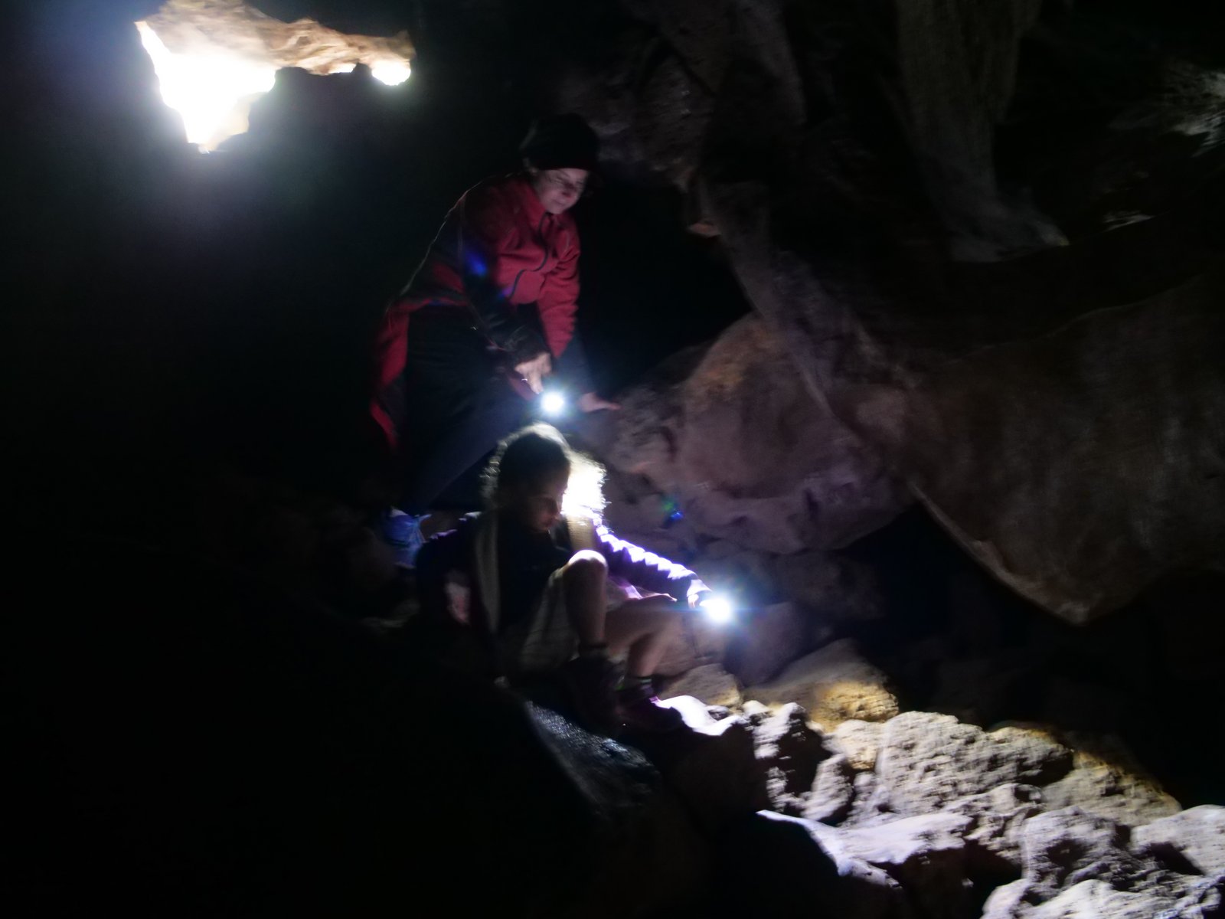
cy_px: 460
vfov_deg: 44.2
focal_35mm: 32
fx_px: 1132
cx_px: 612
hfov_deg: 56.8
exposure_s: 1/8
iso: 3200
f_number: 3.7
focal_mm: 16
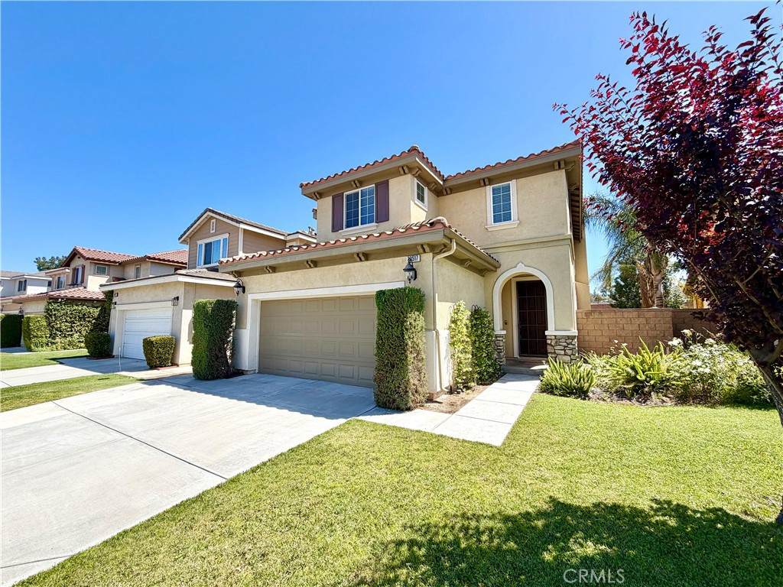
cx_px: 392
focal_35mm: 14
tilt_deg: +5.5
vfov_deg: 85.7
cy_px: 294
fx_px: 317
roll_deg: +0.7
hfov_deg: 102.1
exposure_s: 1/770
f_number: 2.2
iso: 25
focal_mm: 2.22
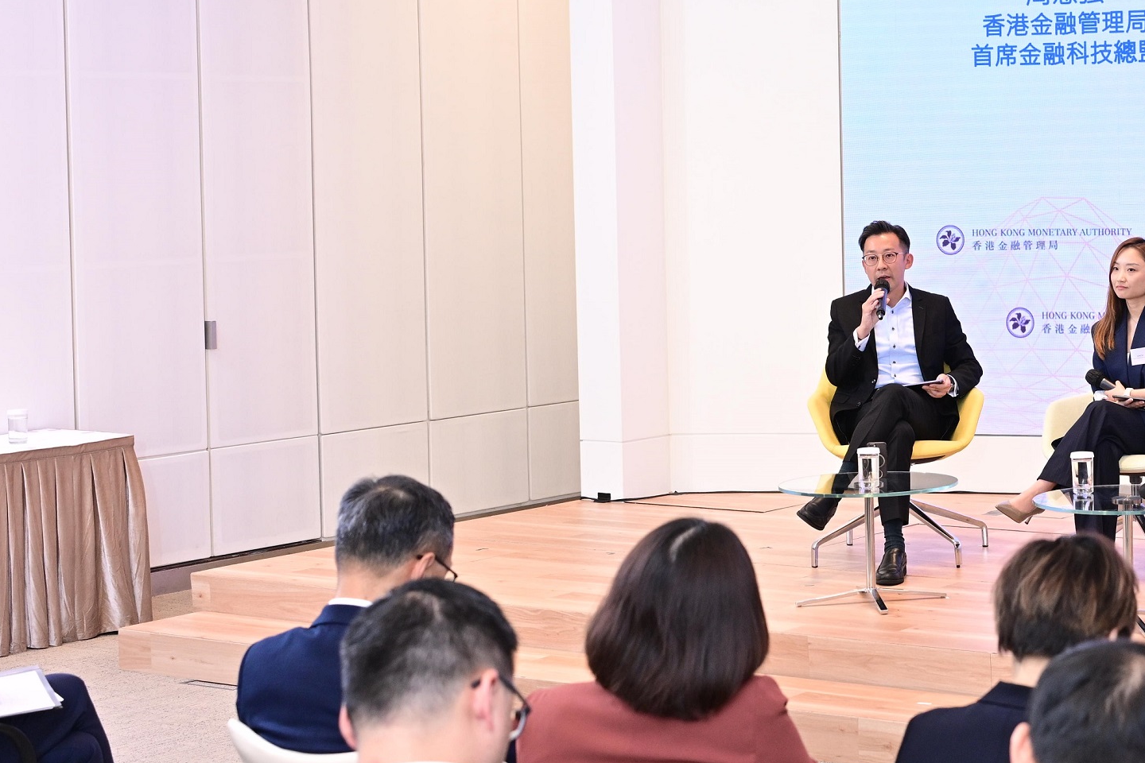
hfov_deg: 24.8
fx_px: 2481
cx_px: 1141
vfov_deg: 17.4
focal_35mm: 78
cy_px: 224
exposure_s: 1/160
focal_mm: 37
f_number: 4
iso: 1000
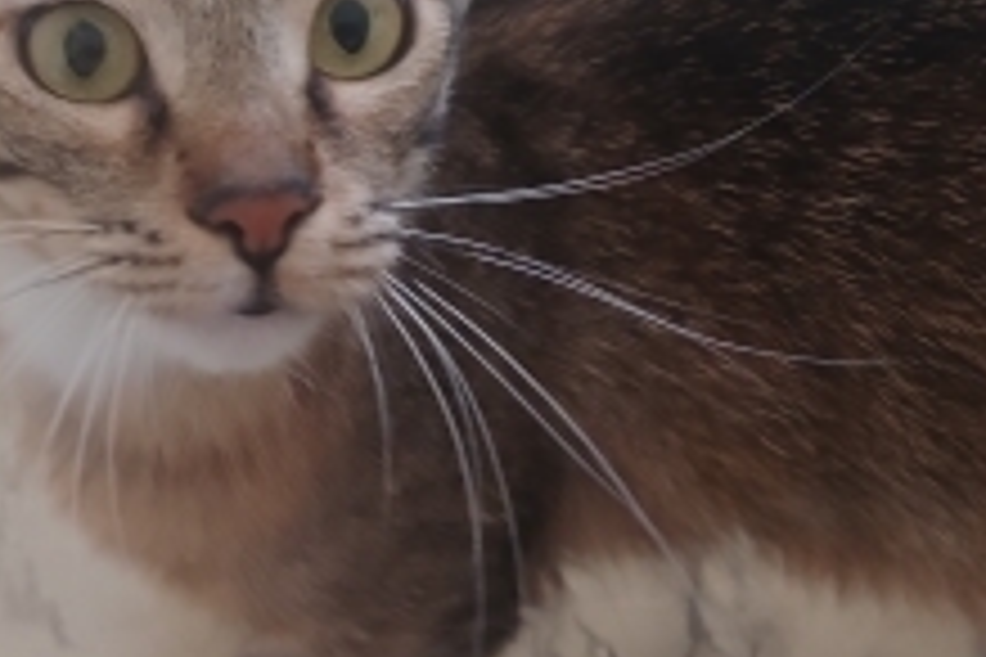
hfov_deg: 30.8
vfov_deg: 20.7
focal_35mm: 64
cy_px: 38
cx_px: 221
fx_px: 1753
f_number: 1.8
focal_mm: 4
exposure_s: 1/50
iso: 200
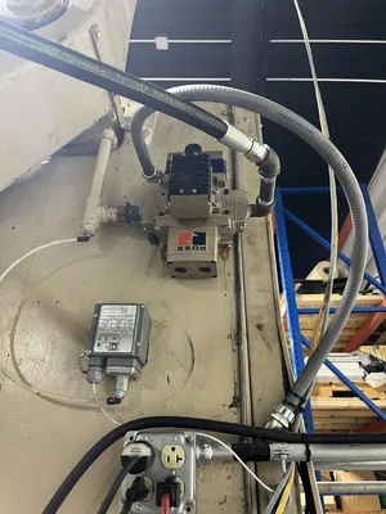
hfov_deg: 53.1
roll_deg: +1.2
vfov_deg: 67.3
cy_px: 257
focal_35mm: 26
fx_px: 387
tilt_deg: +30.0
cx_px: 193
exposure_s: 1/60
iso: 250
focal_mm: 5.1
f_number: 1.6
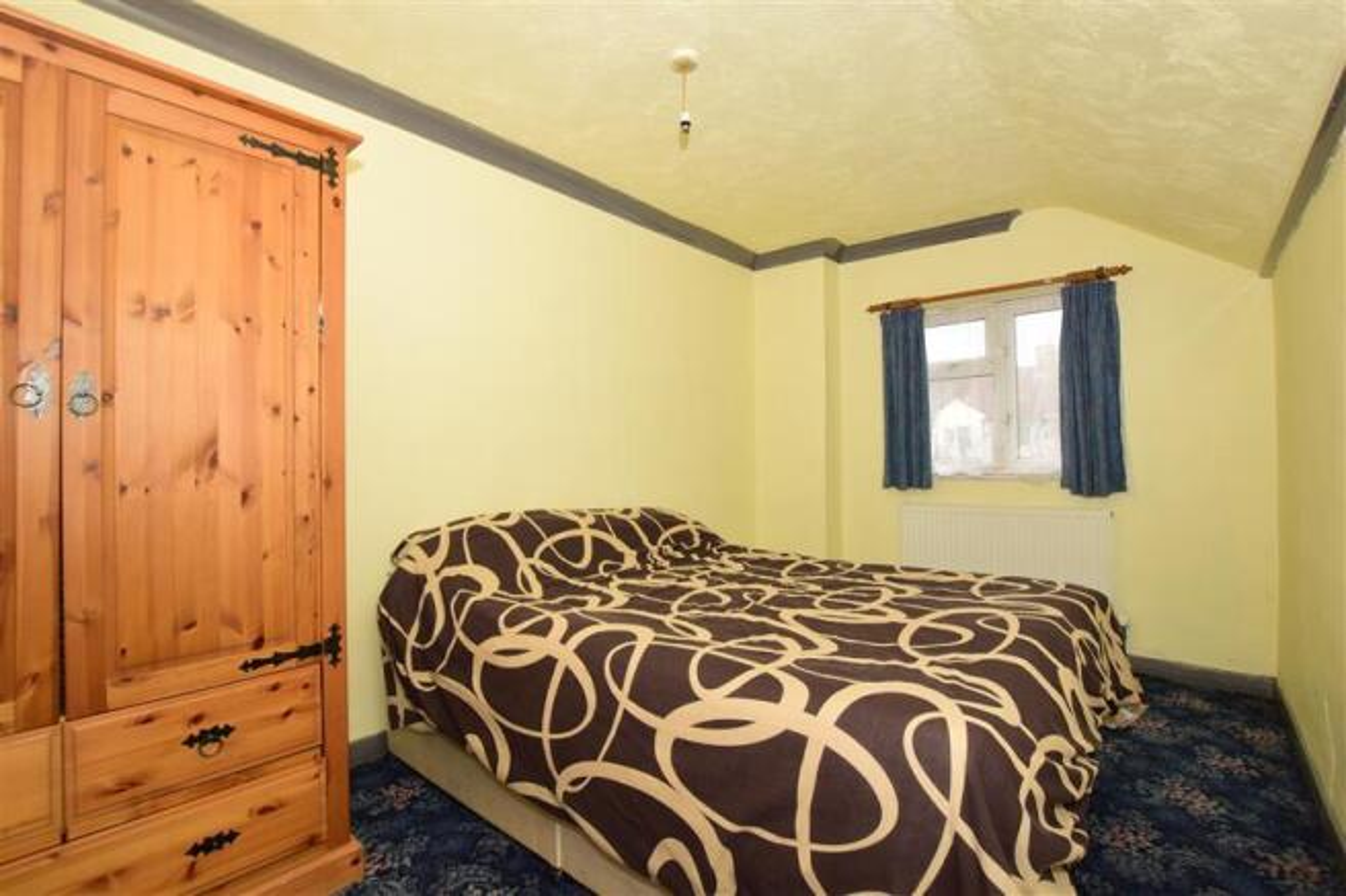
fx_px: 561
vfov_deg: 77.3
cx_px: 673
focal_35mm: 15
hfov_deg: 100.4
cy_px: 448
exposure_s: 1/200
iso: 400
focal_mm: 10
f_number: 10
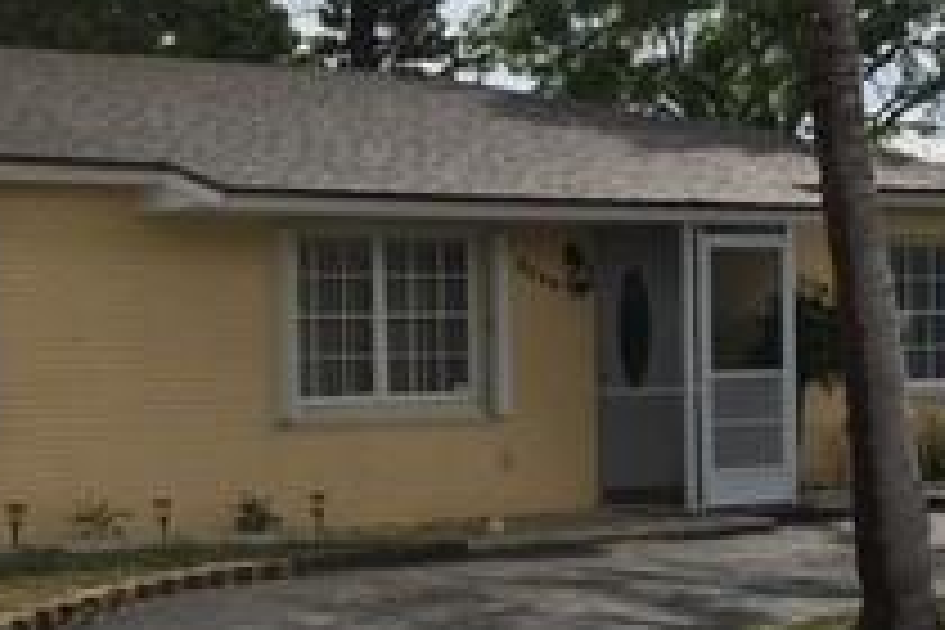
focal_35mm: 92
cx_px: 72
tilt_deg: -0.8
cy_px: 554
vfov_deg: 14.7
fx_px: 2415
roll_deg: +0.6
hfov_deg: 21.6
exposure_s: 1/1374
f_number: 2.2
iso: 25
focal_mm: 4.15
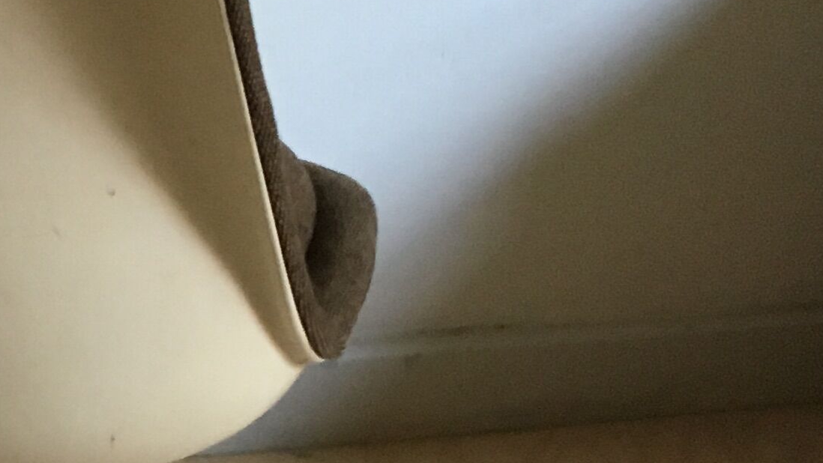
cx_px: -308
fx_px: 2532
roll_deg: -1.6
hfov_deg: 17.1
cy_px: 415
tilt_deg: -28.8
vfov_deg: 10.4
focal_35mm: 116
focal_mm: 4.15
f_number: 2.2
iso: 200
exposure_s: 1/33
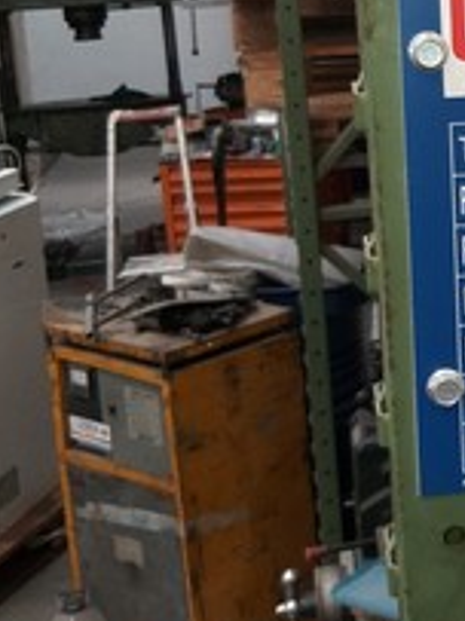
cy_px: 165
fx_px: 1381
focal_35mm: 77
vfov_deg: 25.1
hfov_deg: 17.6
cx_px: 652
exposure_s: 1/100
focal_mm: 3.93
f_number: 1.7
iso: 64
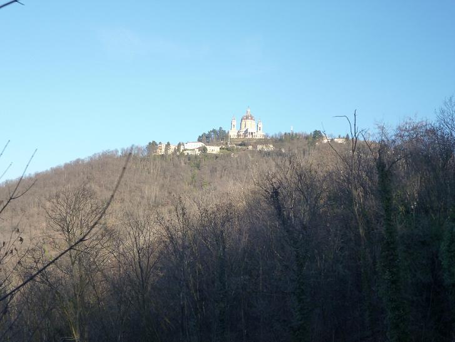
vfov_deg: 26.1
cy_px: 171
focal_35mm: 56
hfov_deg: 34.3
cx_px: 228
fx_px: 736
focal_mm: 10
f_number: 4.4
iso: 160
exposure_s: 1/250
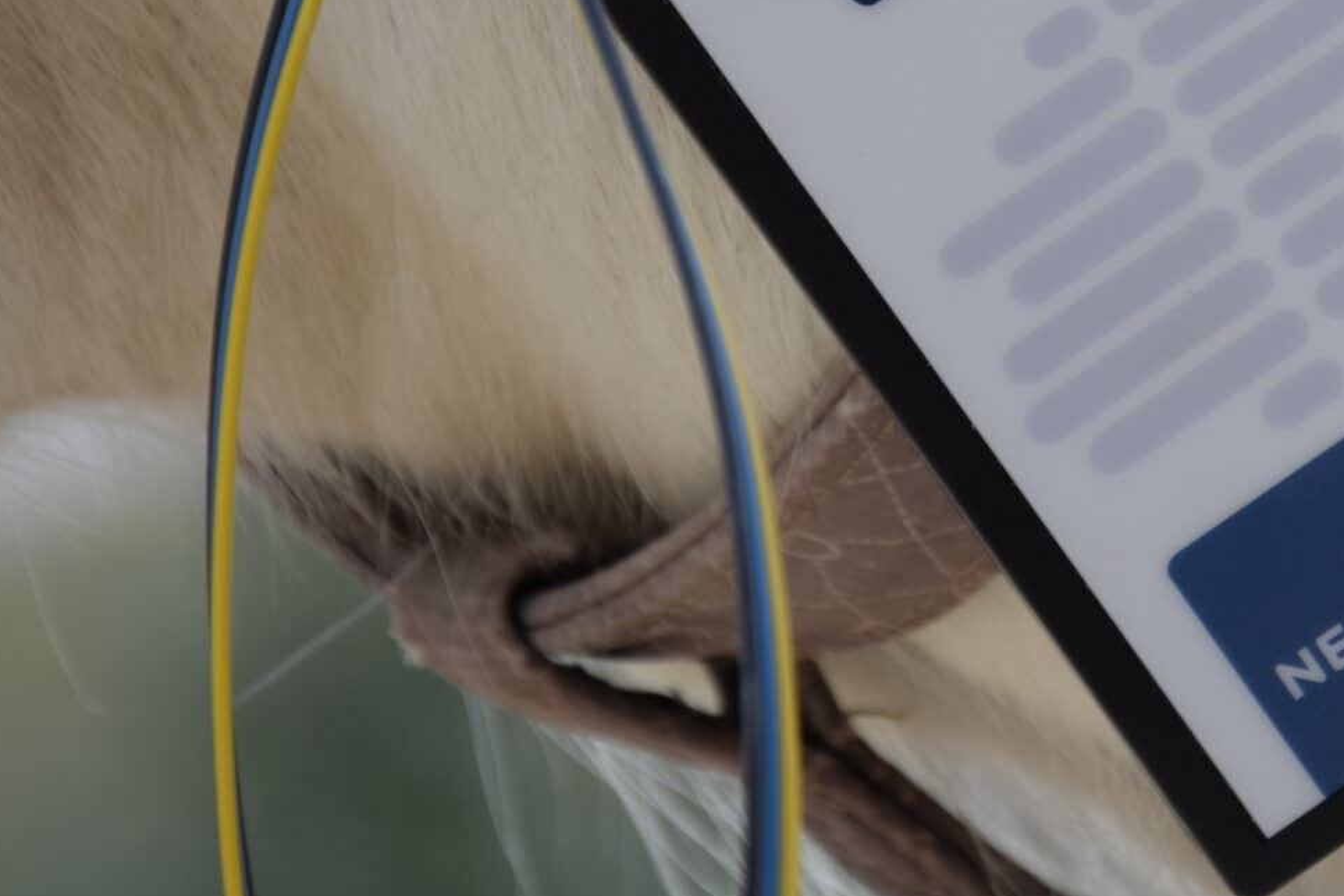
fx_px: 15579
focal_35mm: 417
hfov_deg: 4.9
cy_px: -22
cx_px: 1304
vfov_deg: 3.3
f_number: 5.6
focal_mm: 105
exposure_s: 1/250
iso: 100
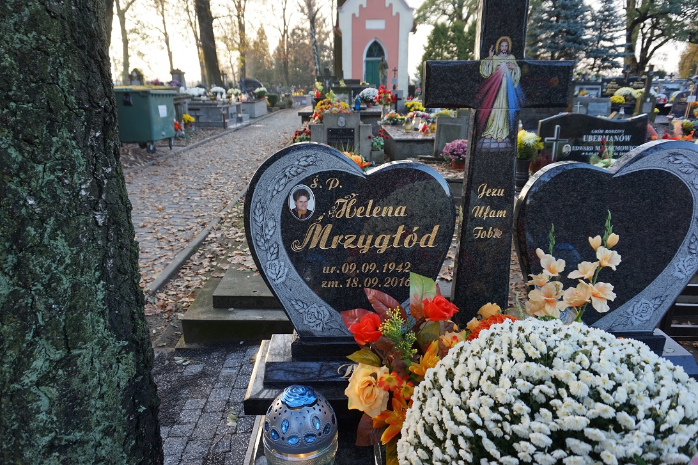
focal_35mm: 24
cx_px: 349
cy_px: 232
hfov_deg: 73.8
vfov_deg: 53.1
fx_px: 465
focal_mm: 16
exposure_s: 1/60
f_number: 4
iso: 100
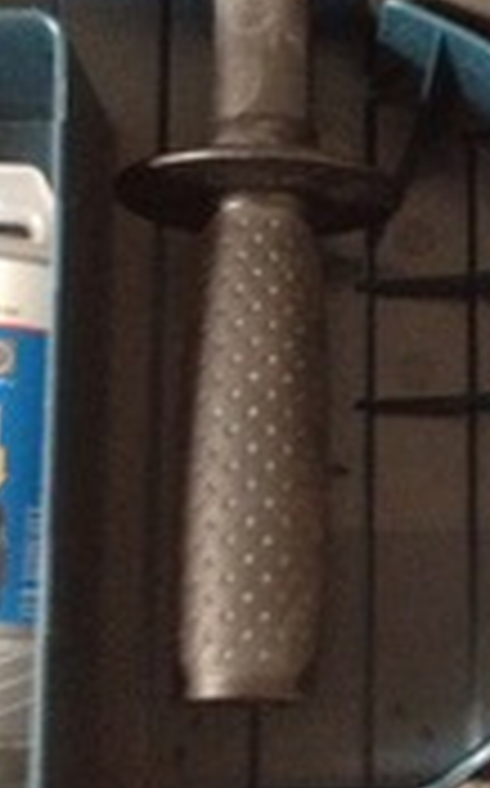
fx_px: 2270
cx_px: 530
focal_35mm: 106
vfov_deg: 19.6
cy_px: 272
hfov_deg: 12.1
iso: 640
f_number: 2.4
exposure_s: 1/15
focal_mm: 4.28
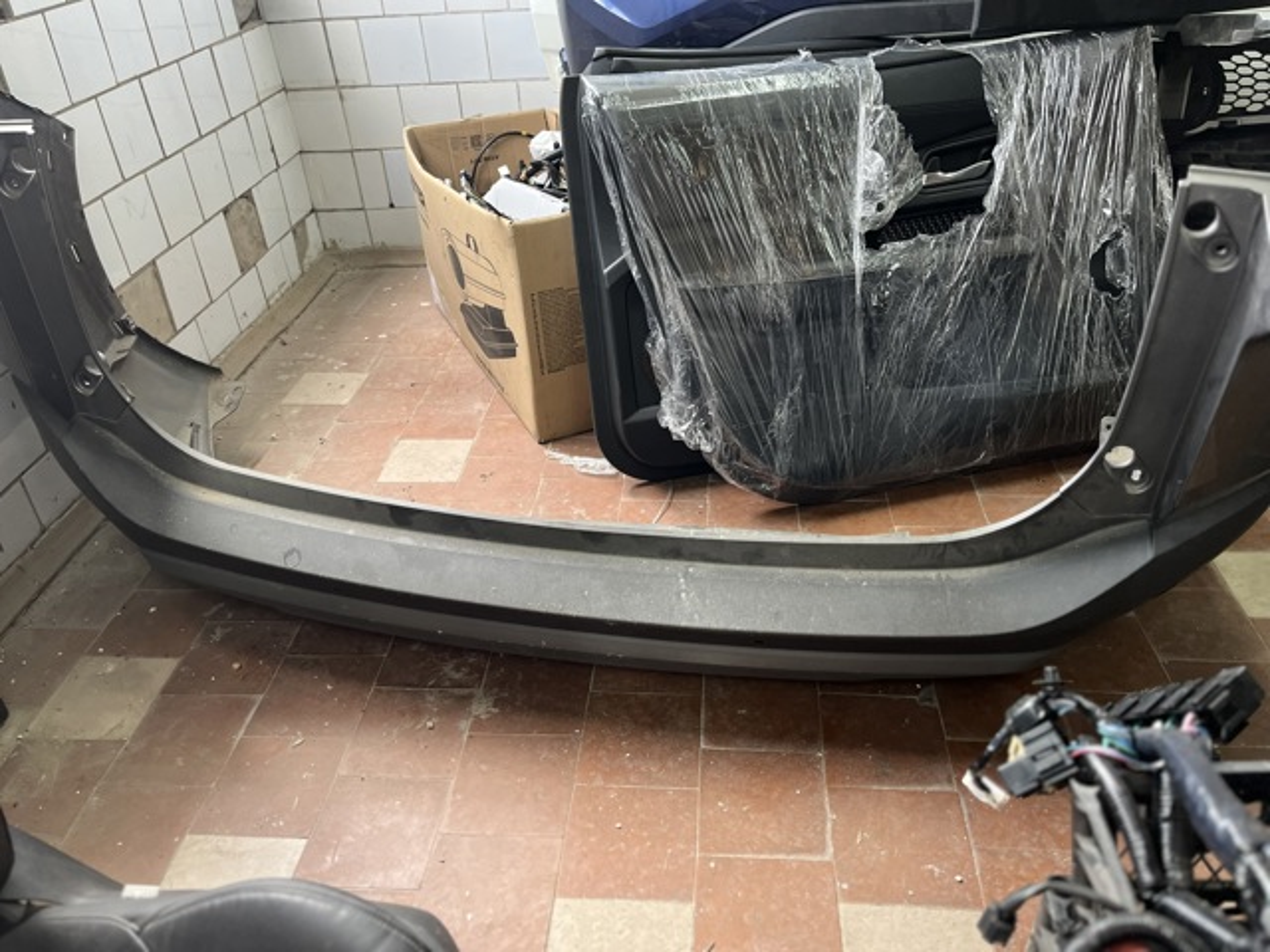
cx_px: 635
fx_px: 954
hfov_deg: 67.3
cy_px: 476
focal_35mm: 26
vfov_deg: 53.1
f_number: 1.6
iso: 125
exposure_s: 1/72
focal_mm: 5.1
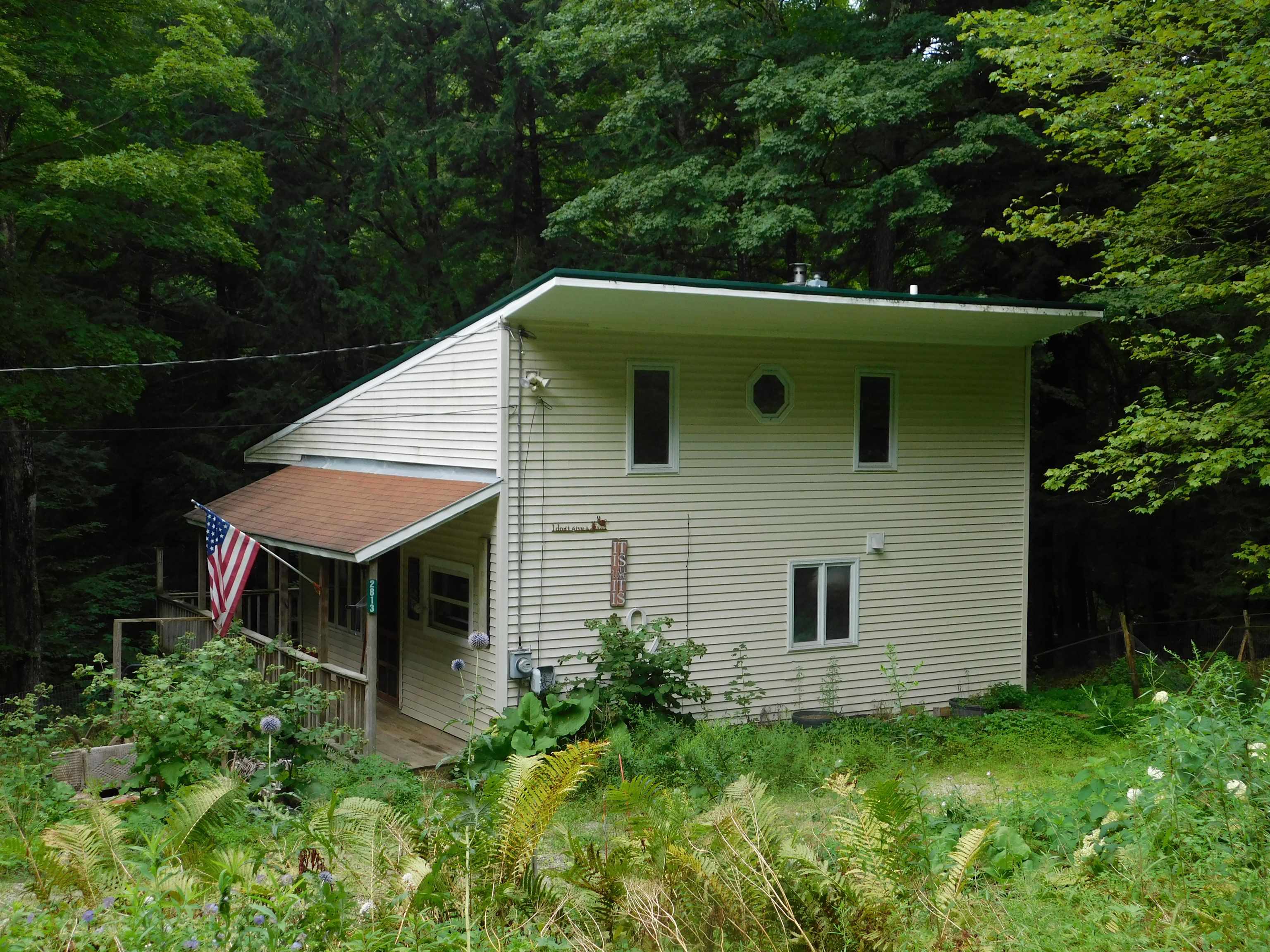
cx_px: 635
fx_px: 1468
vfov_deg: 36.0
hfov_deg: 46.8
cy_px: 476
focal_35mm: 40
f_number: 3.6
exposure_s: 1/200
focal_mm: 7.1
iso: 125
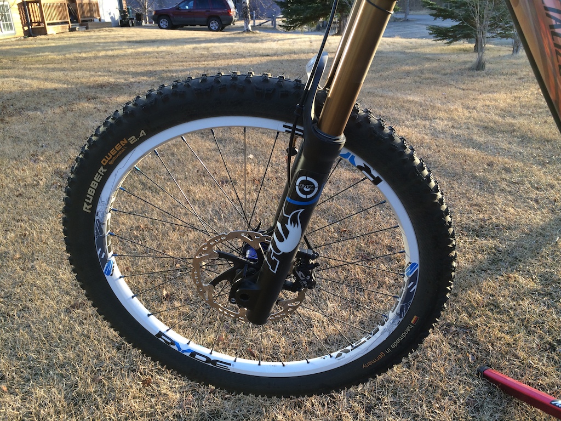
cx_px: 280
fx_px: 486
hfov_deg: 60.0
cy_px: 210
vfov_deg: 46.8
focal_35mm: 30
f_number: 2.2
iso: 32
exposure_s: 1/128
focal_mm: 4.12
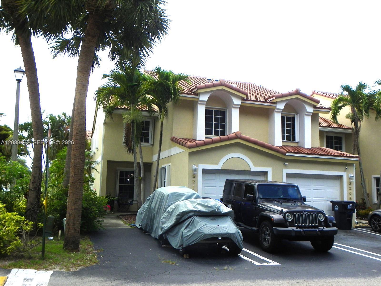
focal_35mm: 36
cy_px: 143
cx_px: 190
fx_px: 396
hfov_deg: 51.4
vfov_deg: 39.7
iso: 64
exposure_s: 1/320
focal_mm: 6.4
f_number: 4.5
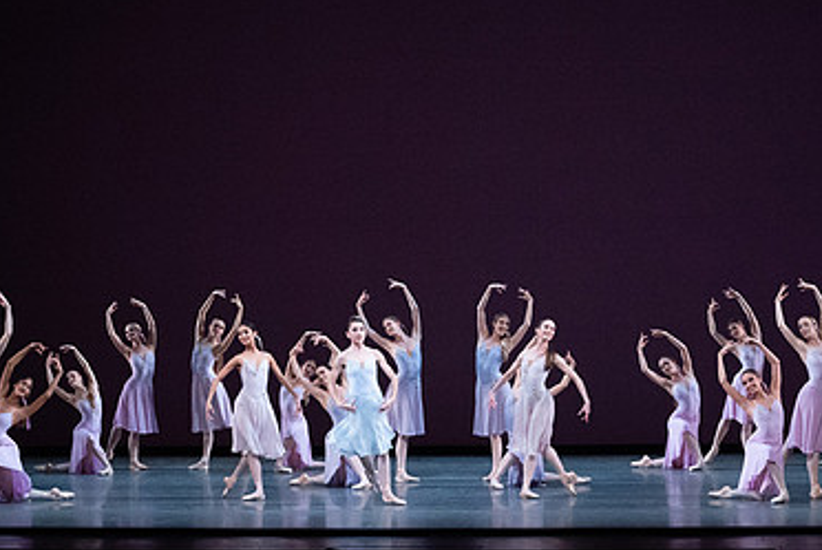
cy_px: 257
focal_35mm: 109
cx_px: 510
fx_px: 2492
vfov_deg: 12.6
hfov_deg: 18.7
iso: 12800
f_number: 9
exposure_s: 1/400
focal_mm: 70
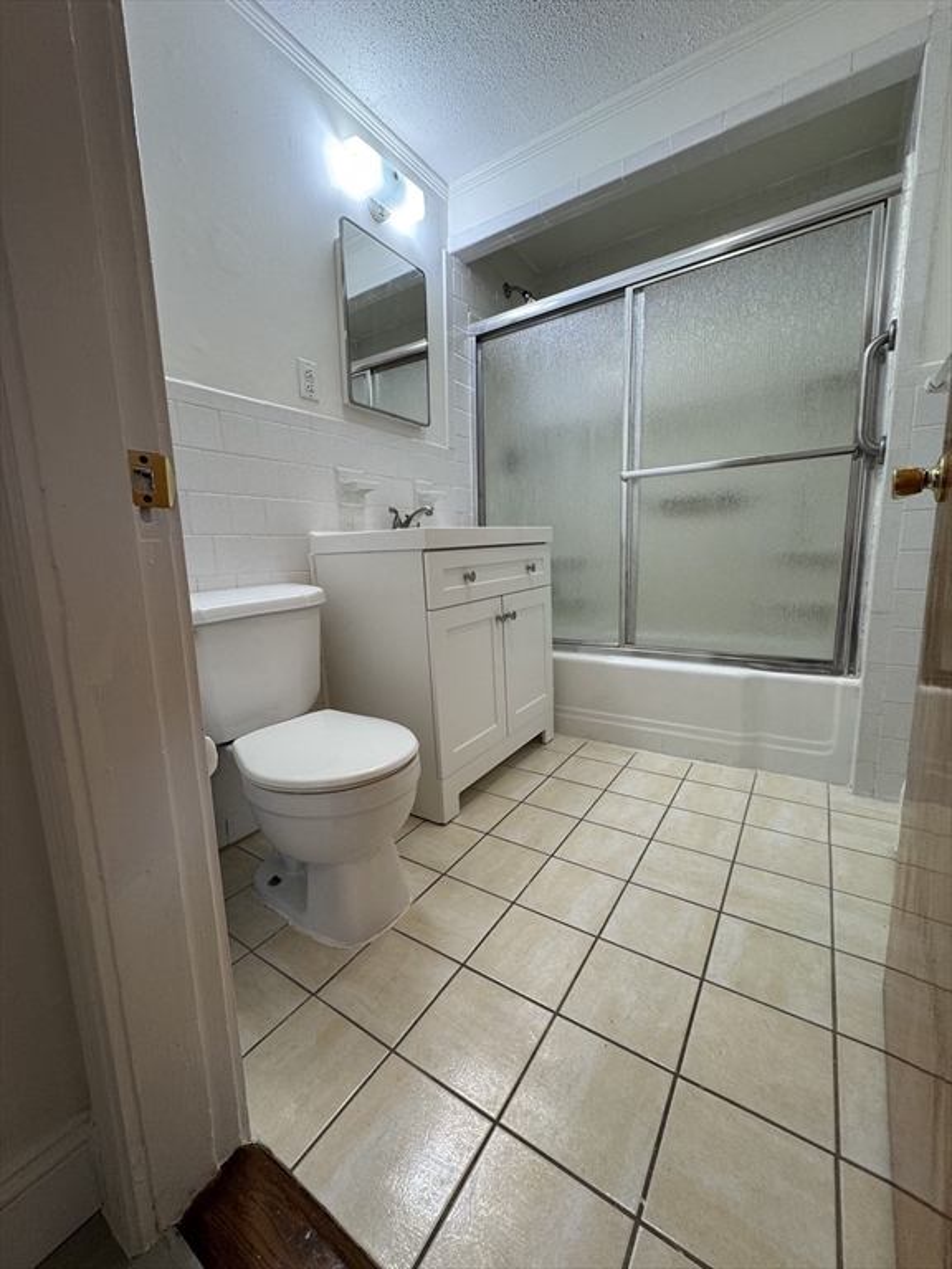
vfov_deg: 102.1
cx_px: 476
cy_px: 634
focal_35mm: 14
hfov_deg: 85.7
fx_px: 513
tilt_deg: -9.4
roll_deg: +1.1
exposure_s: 1/120
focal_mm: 2.22
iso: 125
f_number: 2.2
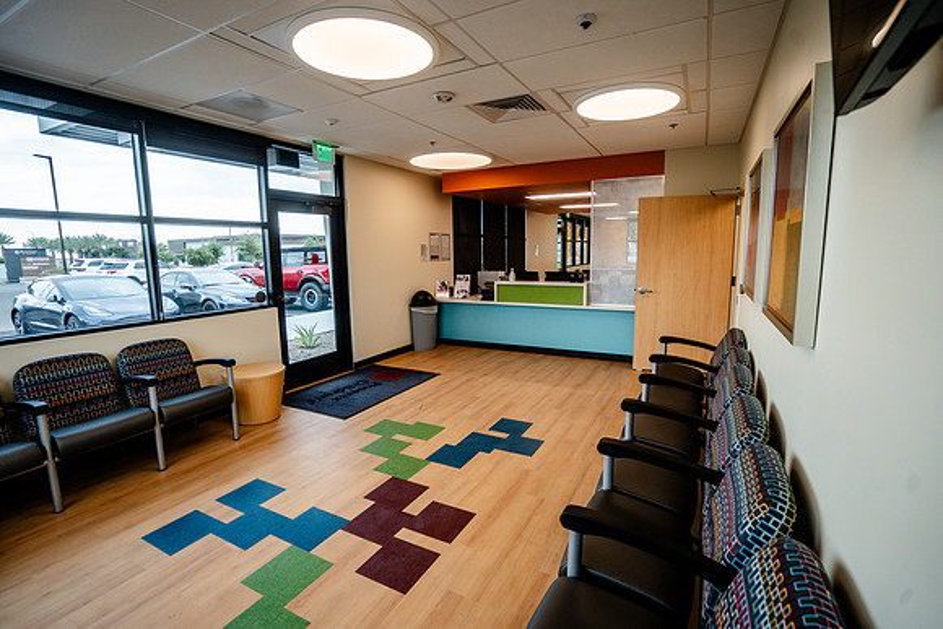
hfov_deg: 96.7
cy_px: 314
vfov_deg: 73.8
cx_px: 472
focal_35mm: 16
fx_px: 419
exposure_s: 1/160
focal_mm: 16
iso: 640
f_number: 4
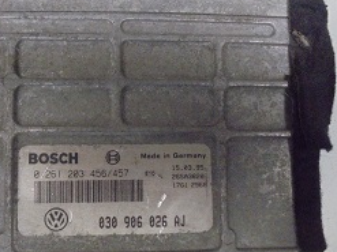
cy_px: 112
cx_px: 115
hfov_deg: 45.2
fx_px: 399
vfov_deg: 35.1
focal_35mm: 41
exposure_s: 1/60
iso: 800
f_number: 3.5
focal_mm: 4.6
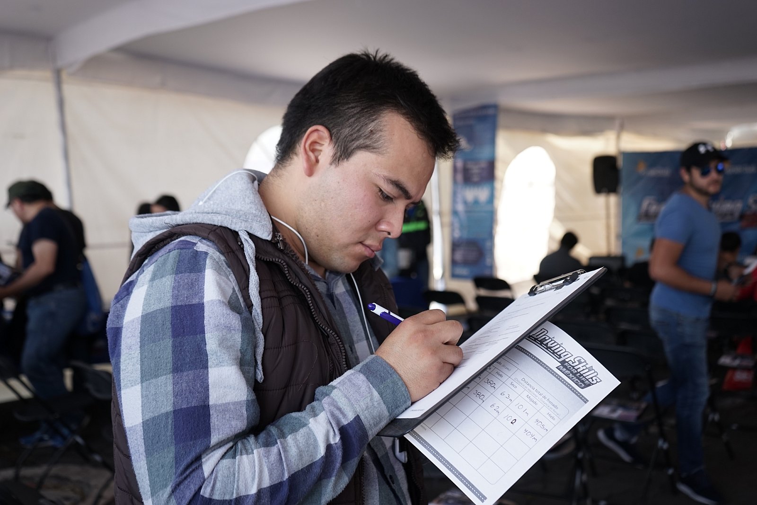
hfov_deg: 51.9
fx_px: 778
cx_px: 378
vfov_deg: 35.9
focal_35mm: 37
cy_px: 252
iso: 200
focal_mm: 37
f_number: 4
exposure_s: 1/125
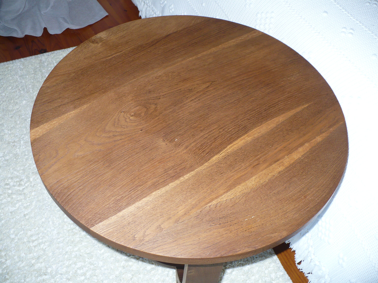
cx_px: 189
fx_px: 404
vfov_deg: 38.7
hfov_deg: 50.1
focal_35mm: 37
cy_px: 142
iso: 100
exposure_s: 1/30
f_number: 2.8
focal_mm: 6.1
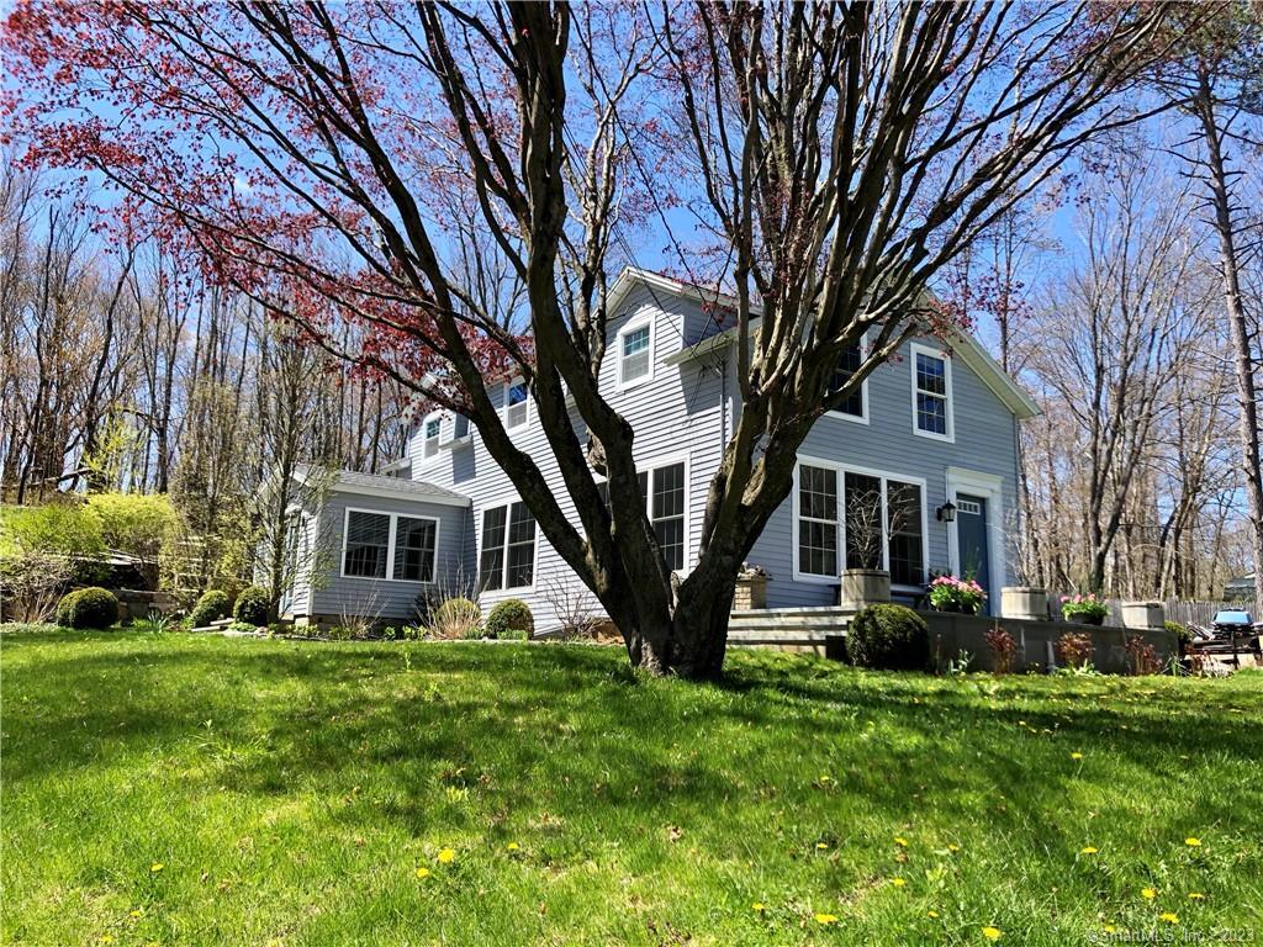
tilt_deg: +11.8
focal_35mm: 28
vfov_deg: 49.7
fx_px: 1022
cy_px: 474
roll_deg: -1.2
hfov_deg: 63.4
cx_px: 632
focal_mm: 3.99
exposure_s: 1/800
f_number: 1.8
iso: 20
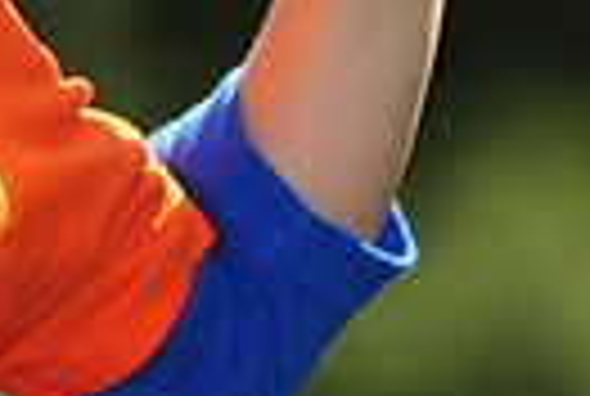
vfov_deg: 1.6
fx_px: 14504
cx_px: -509
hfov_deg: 2.3
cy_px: -360
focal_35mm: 883
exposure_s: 1/800
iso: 200
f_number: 4.5
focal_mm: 200
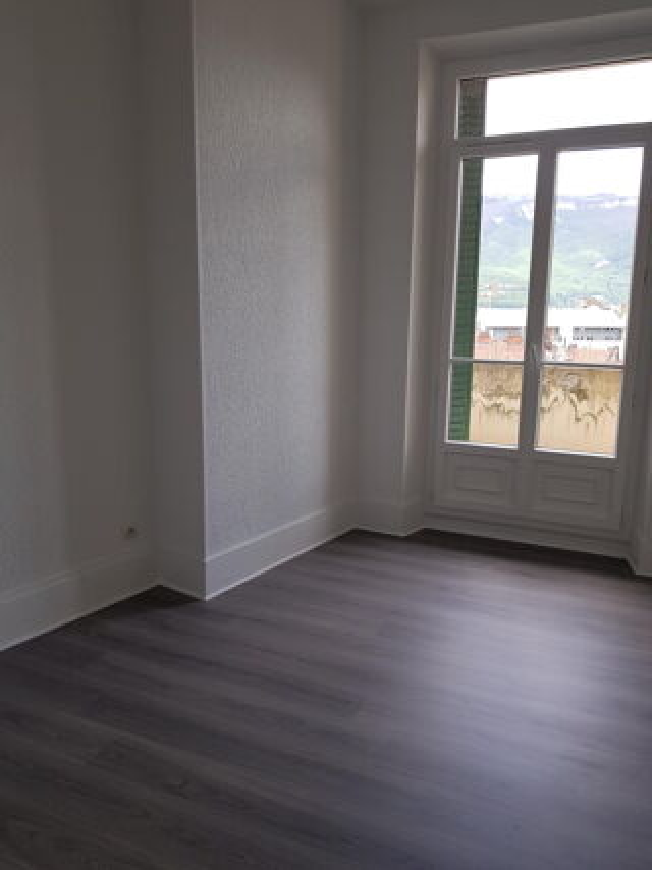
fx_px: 653
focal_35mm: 26
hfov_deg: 53.0
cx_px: 326
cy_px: 435
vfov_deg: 67.3
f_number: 1.7
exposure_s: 1/143
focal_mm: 4.2
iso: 40
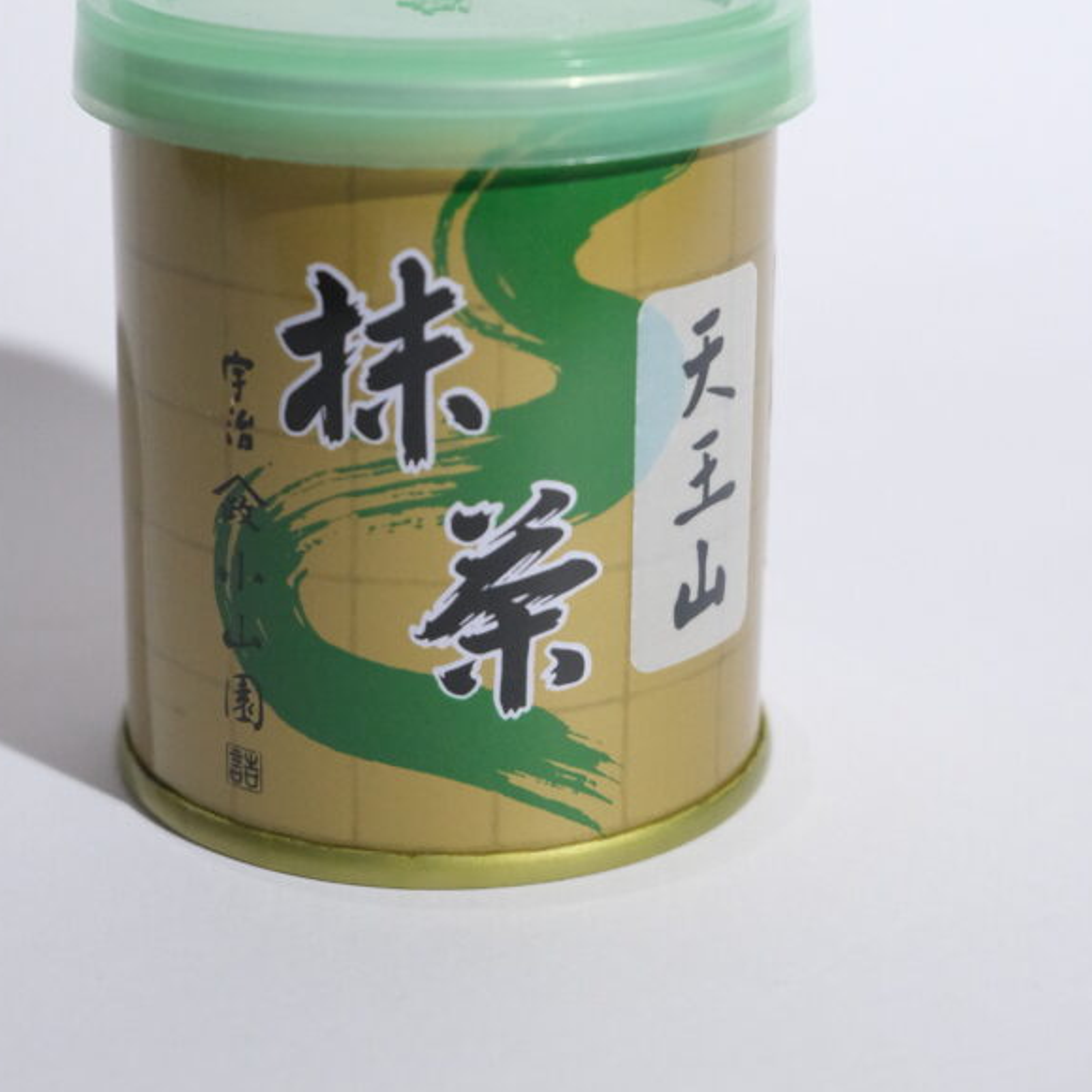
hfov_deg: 21.4
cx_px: 466
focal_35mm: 81
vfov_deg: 21.3
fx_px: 2891
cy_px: 345
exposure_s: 1/90
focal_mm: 36.3
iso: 6400
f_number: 5.2
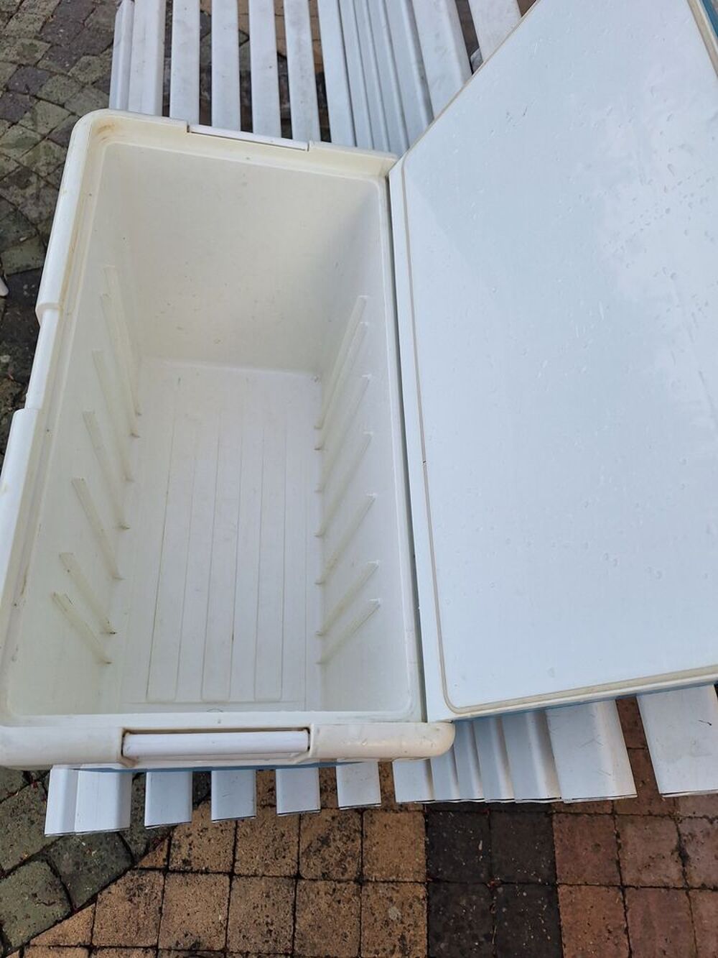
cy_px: 479
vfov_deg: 73.9
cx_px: 359
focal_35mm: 23
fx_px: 636
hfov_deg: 58.9
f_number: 1.8
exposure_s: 1/105
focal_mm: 5.54
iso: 40
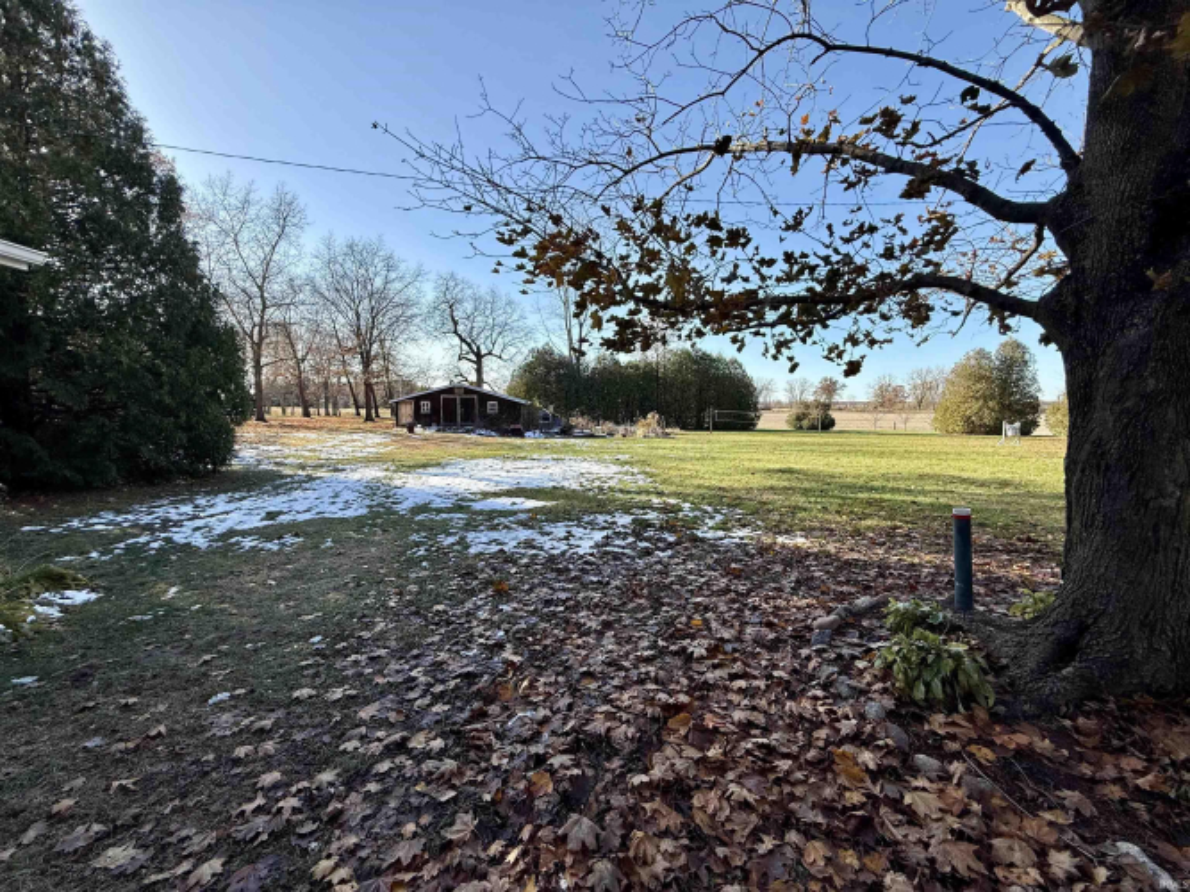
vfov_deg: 85.7
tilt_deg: -5.9
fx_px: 481
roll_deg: -0.3
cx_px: 595
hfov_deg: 102.1
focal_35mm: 14
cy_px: 446
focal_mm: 2.22
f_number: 2.2
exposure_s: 1/853
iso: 50
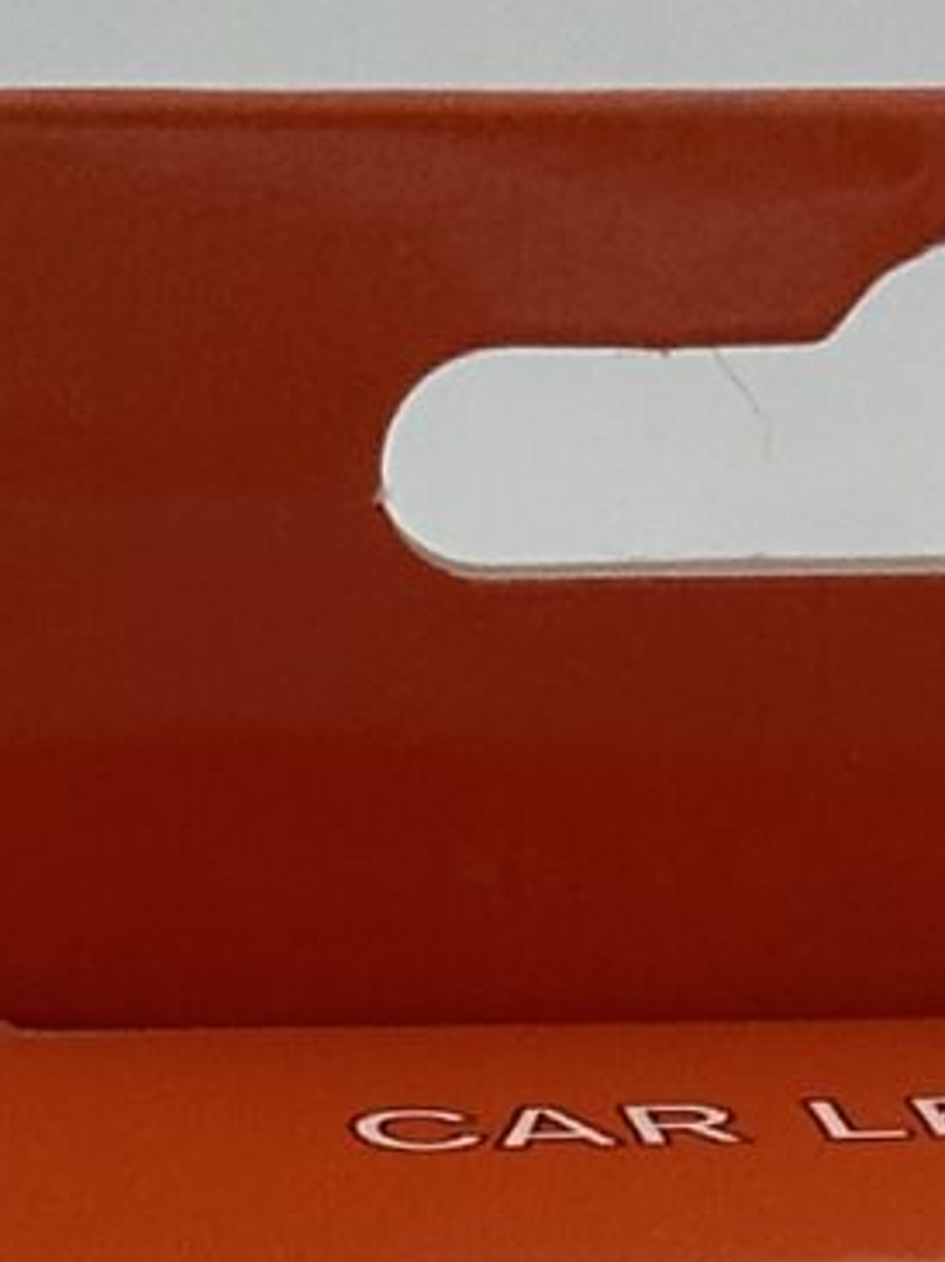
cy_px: 2041
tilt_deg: -18.2
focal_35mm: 336
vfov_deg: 5.8
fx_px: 12244
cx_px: 1117
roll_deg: -0.8
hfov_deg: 4.4
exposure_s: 1/521
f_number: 1.78
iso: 64
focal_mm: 6.86
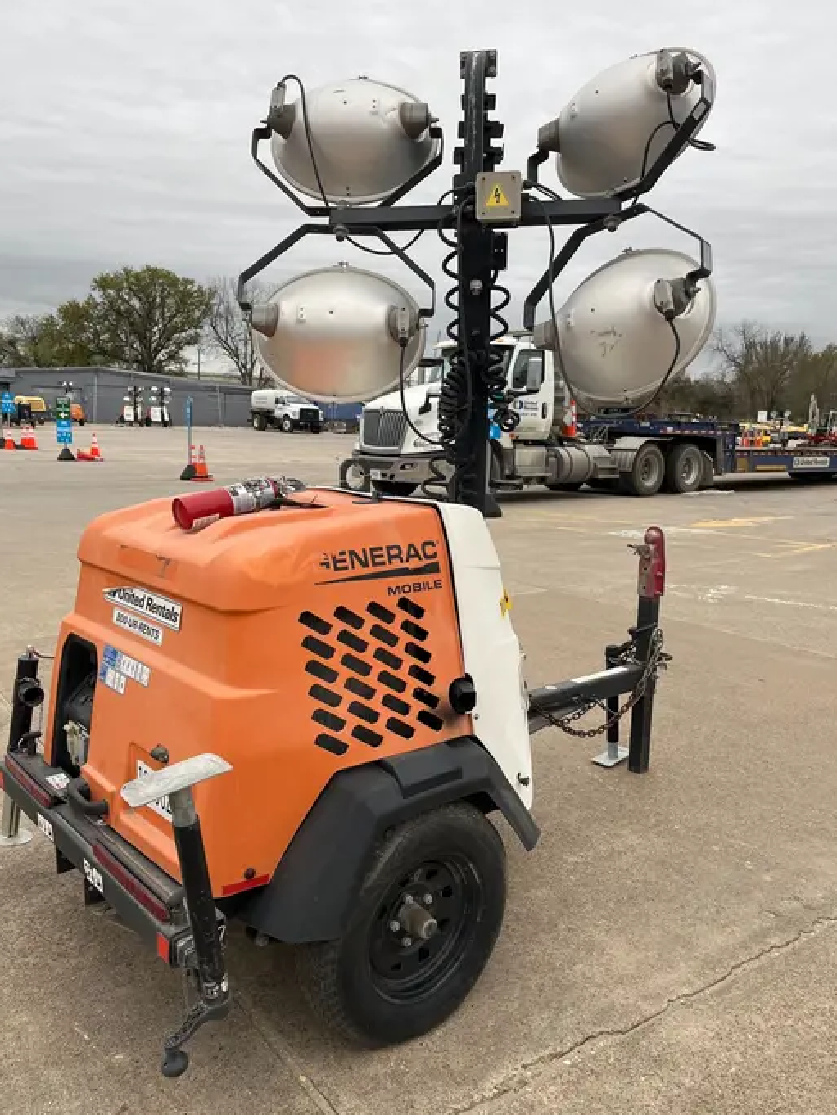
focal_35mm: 28
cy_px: 567
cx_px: 423
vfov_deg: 63.4
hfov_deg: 49.8
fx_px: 902
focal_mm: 5.1
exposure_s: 1/452
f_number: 1.6
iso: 50
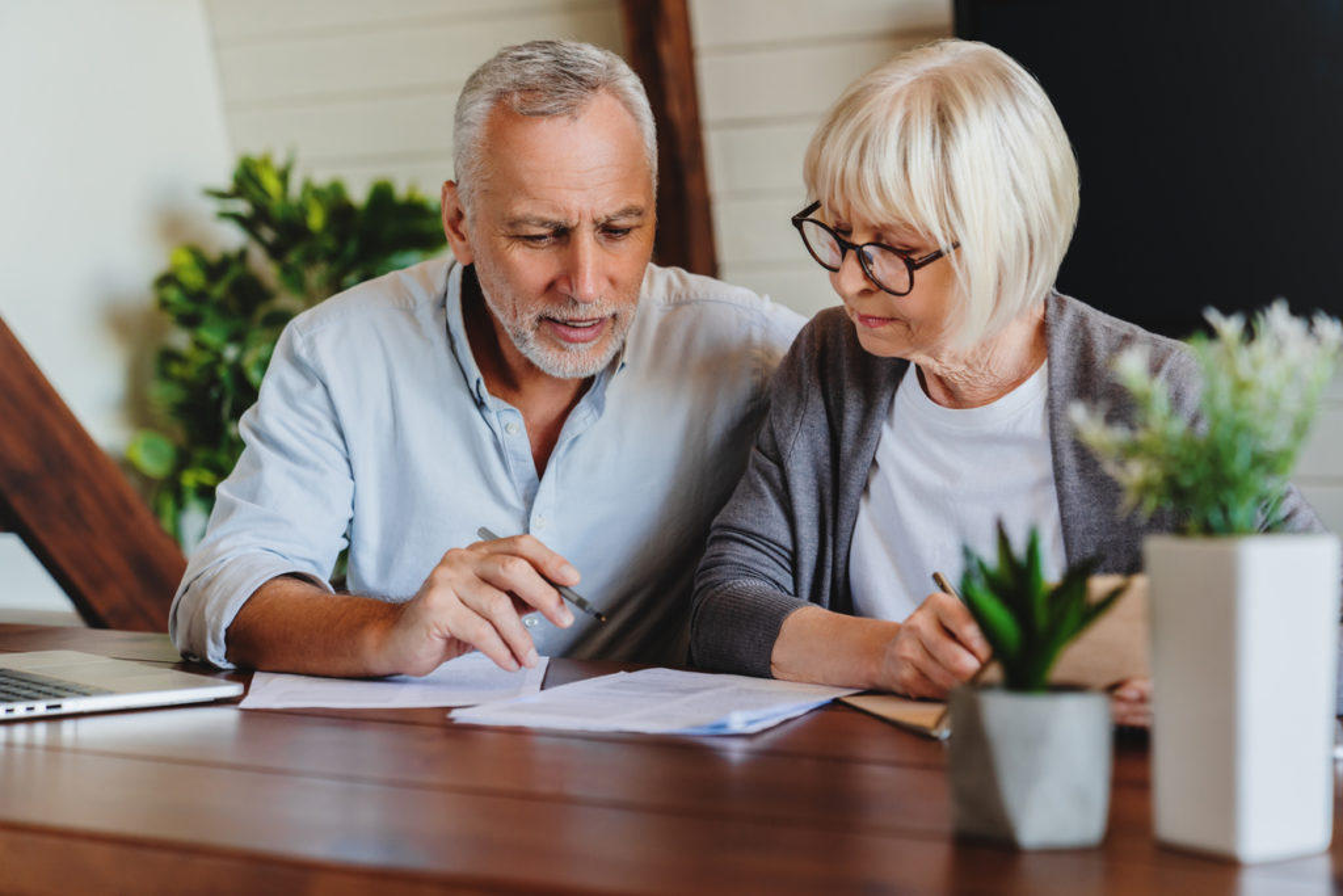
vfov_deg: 24.2
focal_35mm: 56
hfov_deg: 35.6
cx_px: 672
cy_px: 448
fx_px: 2089
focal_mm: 56
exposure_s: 1/200
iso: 800
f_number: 2.8
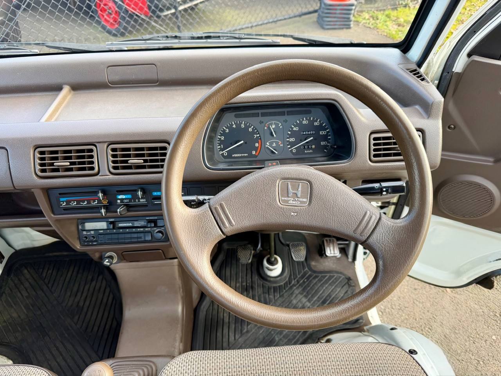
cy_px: 188
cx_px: 250
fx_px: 347
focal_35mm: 24
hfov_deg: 71.6
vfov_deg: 56.8
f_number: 1.78
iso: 64
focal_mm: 6.76
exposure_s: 1/121
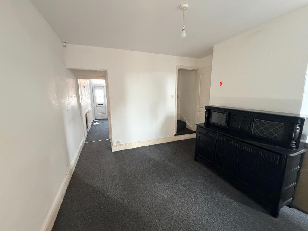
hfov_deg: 102.1
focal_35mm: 14
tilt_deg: -9.0
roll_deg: +0.5
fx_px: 125
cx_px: 154
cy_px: 116
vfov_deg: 85.7
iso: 800
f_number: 2.2
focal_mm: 2.22
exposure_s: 1/60
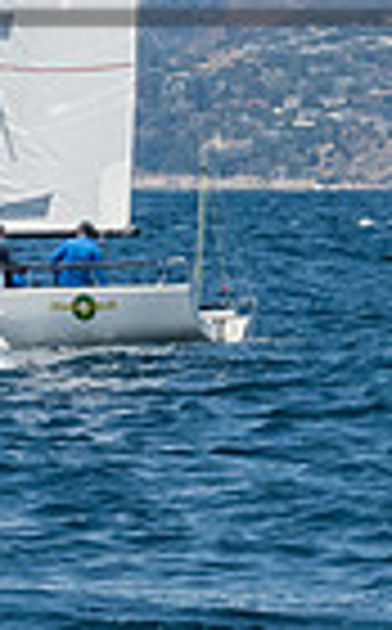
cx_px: -698
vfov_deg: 3.4
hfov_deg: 2.1
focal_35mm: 614
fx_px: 10539
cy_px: 316
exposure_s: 1/800
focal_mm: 85
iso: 640
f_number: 14
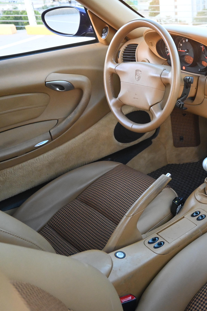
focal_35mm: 42
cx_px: 226
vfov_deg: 46.4
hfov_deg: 28.9
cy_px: 145
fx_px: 362
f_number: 3.5
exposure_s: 1/125
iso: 1800
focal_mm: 16
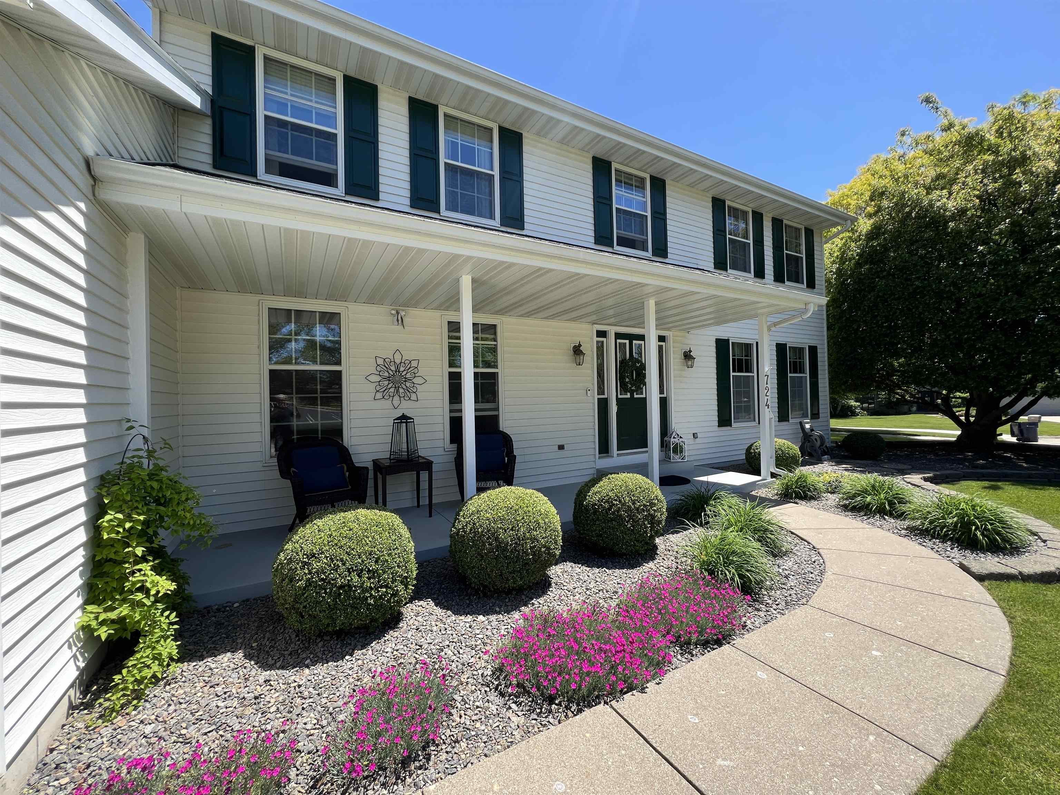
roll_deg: +1.9
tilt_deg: +0.4
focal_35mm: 13
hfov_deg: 106.2
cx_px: 530
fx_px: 398
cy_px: 398
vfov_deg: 89.9
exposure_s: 1/479
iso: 32
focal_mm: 1.57
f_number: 1.8
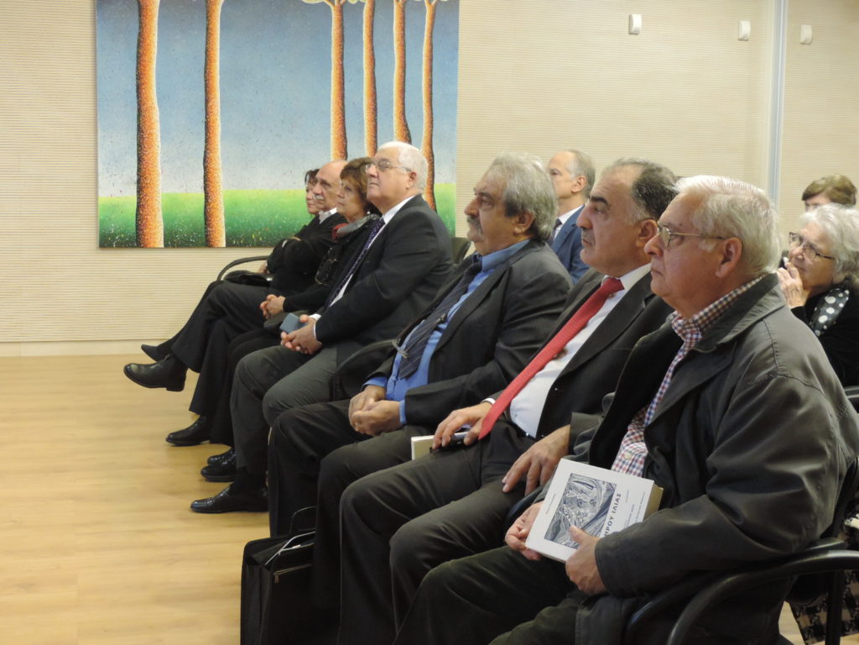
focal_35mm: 50
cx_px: 430
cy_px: 322
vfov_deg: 29.1
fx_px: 1241
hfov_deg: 38.2
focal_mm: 8.9
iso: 800
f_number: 3.6
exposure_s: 1/8
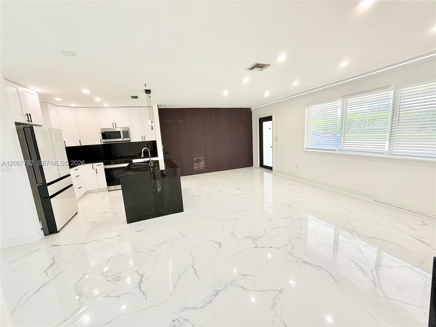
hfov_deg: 102.1
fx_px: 176
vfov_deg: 85.7
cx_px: 218
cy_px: 164
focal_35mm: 14
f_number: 2.2
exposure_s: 1/99
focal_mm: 2.22
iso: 80
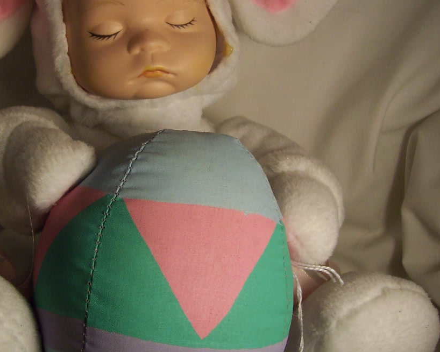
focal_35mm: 53
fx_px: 690
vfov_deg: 28.4
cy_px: 121
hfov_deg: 35.3
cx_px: 184
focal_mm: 5.6
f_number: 2.8
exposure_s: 1/250
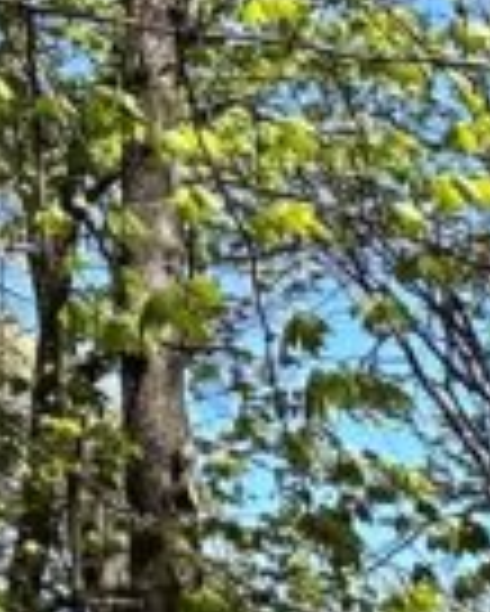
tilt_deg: +43.9
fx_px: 1937
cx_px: -731
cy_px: -814
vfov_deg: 13.6
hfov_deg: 11.6
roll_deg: -6.4
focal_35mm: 107
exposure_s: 1/924
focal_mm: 2.22
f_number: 2.2
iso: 40
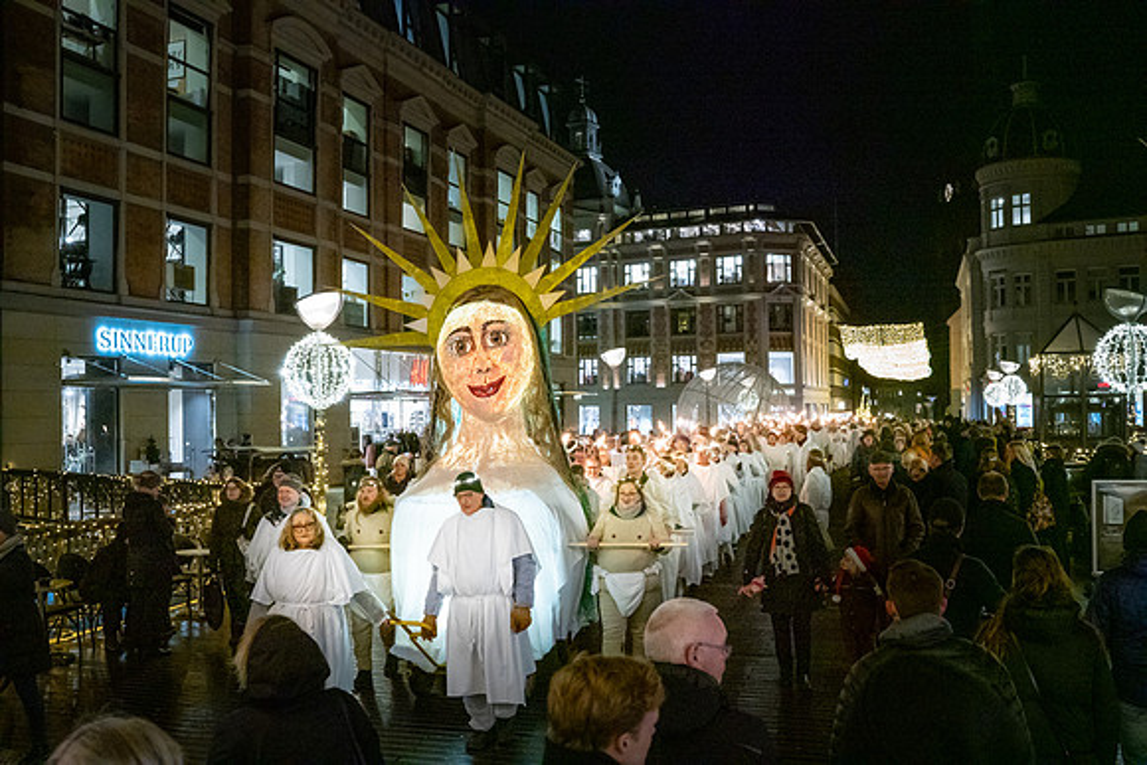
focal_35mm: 35
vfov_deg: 37.9
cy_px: 382
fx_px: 1115
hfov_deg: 54.4
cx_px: 574
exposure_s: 1/160
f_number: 5.6
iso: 25600
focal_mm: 35
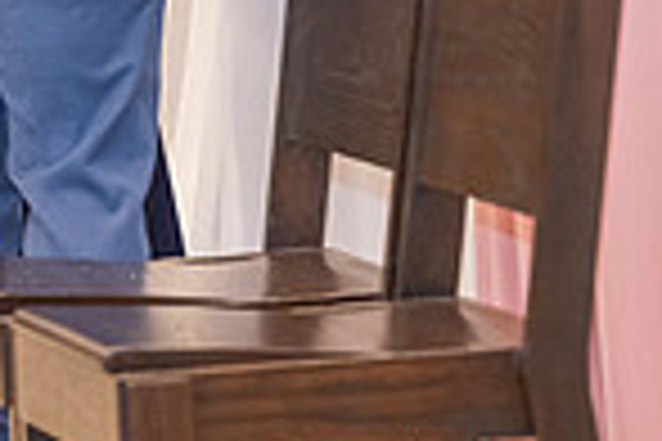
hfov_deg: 4.4
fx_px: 8679
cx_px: 329
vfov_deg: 2.9
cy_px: -254
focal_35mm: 472
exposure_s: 1/200
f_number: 2.8
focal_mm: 120
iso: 1600
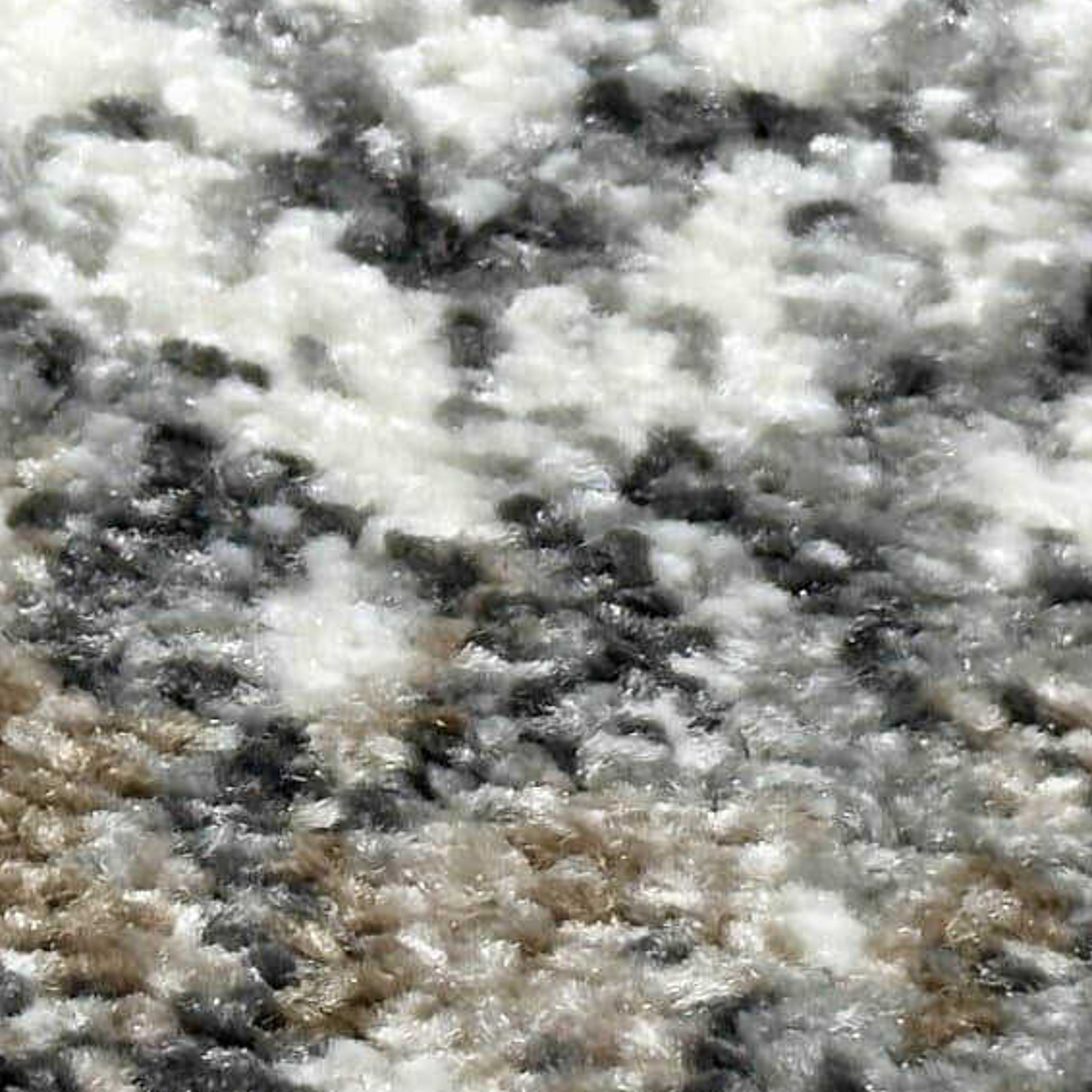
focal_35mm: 192
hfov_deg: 9.1
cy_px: 766
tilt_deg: -62.5
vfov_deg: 9.1
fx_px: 6853
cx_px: 417
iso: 80
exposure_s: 1/60
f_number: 1.78
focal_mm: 6.86
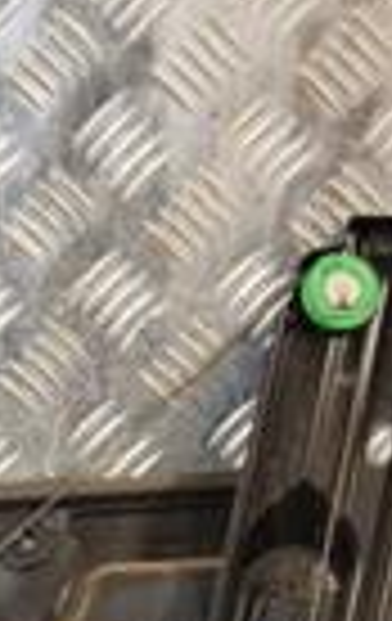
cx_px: -180
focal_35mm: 159
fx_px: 2701
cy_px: 796
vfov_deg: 12.7
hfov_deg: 8.1
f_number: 5
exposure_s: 1/160
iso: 800
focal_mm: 24
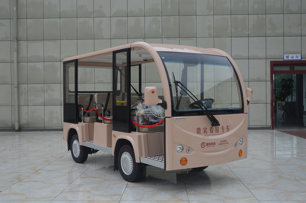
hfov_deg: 49.6
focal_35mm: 39
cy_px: 102
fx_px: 331
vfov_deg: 34.1
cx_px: 153
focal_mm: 26
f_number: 5.6
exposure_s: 1/125
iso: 125
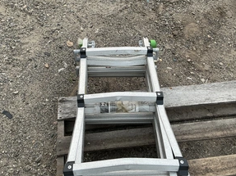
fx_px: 266
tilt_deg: -47.2
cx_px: 116
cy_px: 73
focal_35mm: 39
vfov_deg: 36.7
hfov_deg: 47.9
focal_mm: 3
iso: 25
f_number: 1.8
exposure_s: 1/247
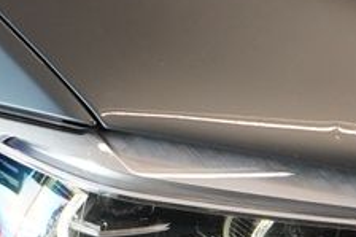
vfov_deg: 4.4
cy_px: 190
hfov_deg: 6.6
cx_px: 253
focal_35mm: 311
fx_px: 3073
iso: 2000
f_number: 5.6
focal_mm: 68
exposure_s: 1/160
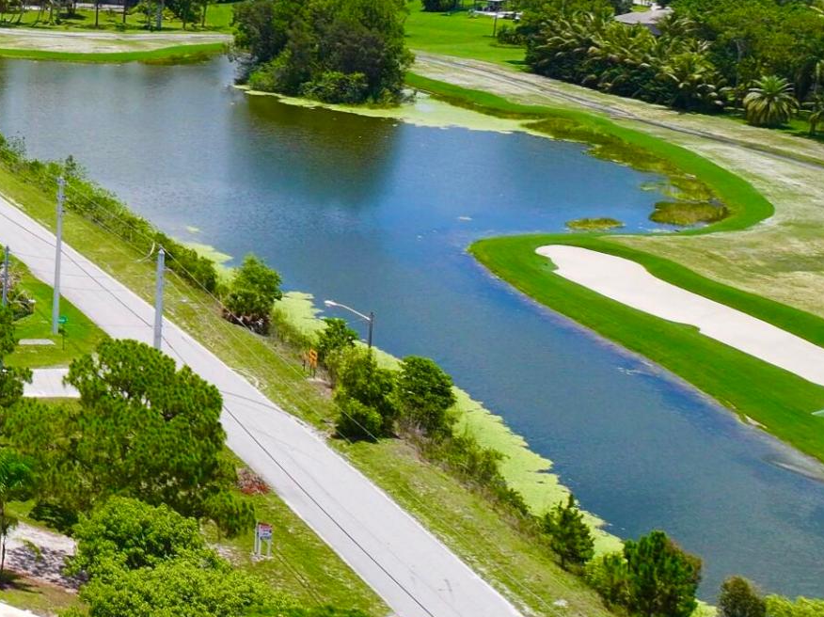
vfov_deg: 18.3
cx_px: -472
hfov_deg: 20.5
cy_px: 30
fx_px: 1879
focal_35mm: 79
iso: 100
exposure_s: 1/2000
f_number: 2.8
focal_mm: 12.29
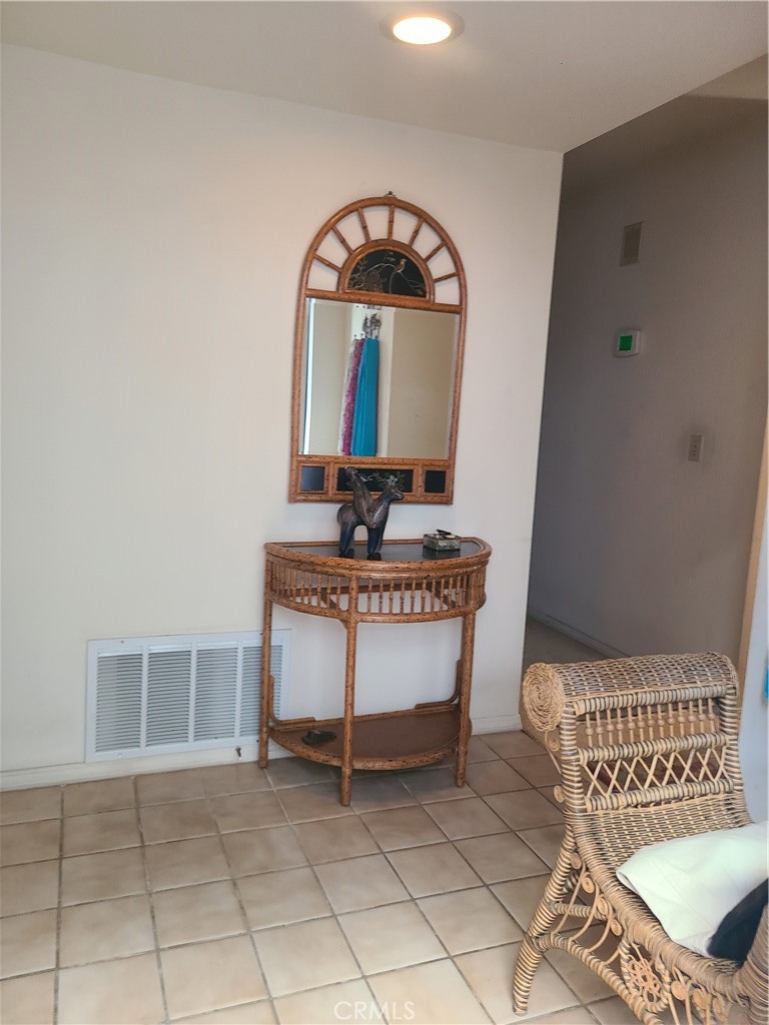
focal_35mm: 26
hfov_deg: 53.1
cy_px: 512
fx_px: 770
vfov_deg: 67.3
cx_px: 384
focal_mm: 5.4
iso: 400
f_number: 1.8
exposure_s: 1/40
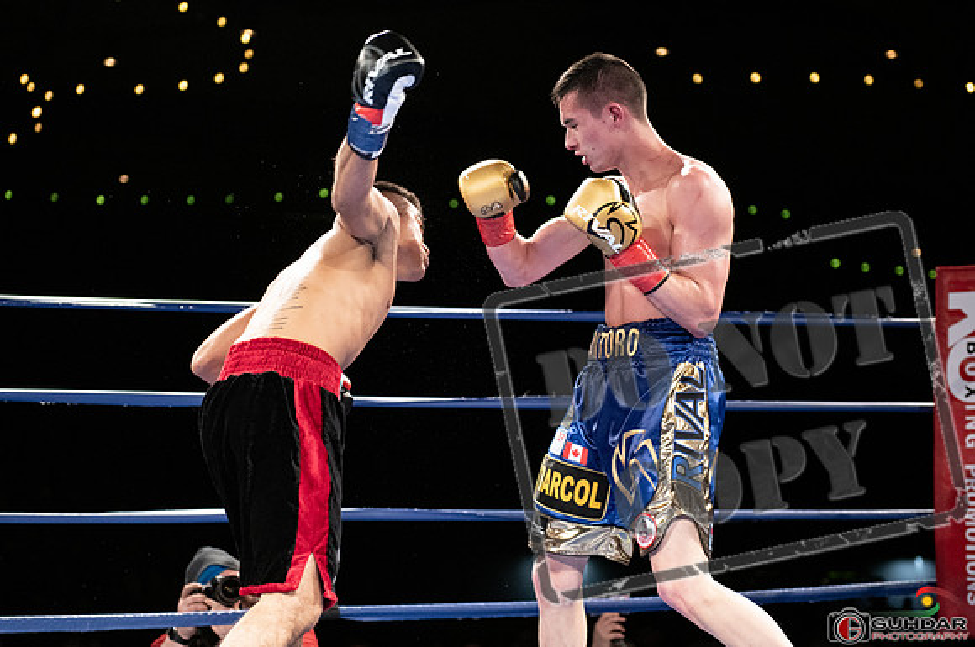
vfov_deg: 16.3
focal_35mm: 84
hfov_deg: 24.3
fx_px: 2262
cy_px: 296
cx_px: 411
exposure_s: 1/1000
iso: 2000
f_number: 2.8
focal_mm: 70
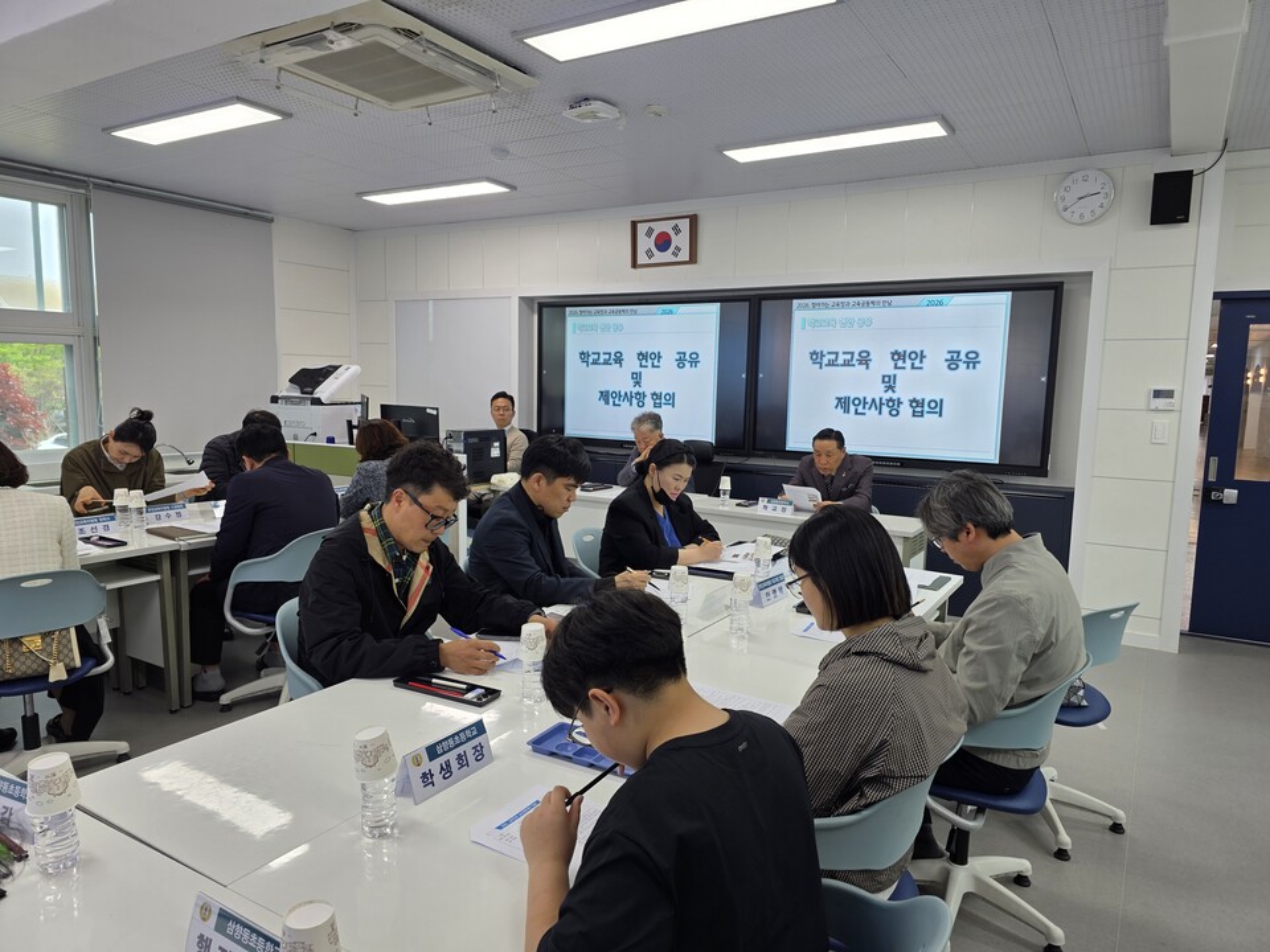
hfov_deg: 73.9
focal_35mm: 23
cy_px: 476
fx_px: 844
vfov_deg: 58.9
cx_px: 635
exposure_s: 1/120
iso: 64
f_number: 1.7
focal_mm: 6.3
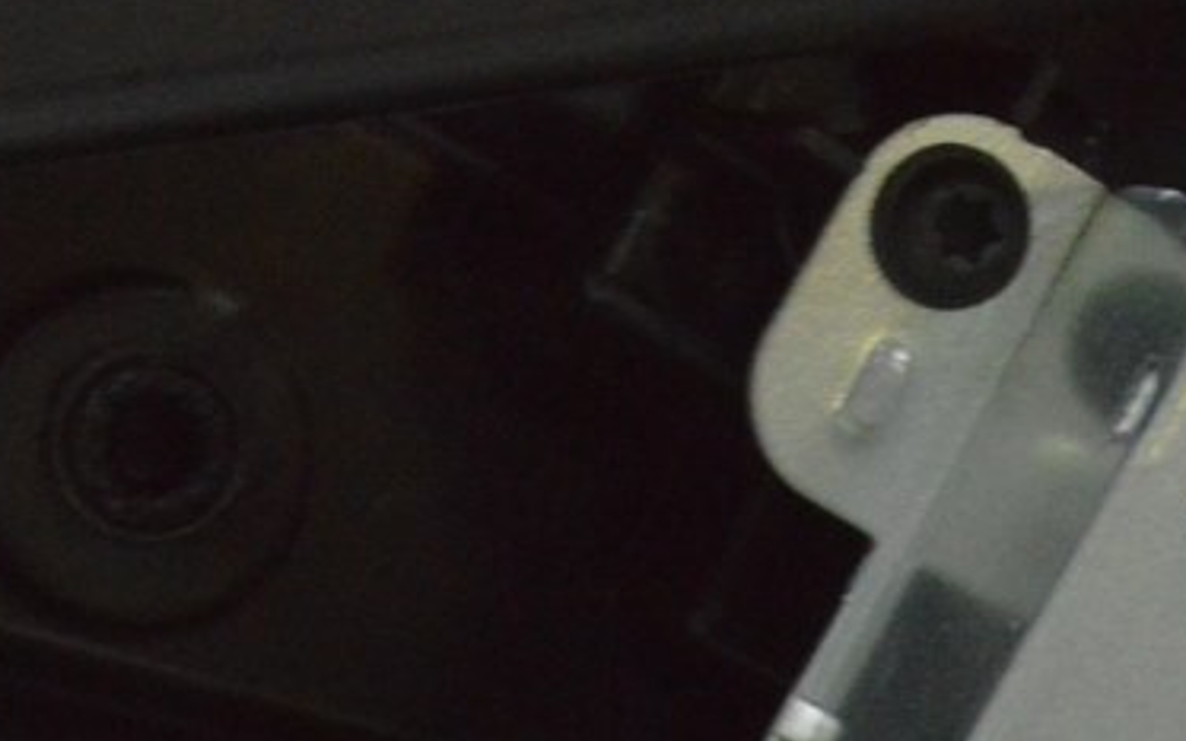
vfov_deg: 7.3
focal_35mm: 176
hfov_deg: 11.8
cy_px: 1064
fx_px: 5688
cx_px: 1027
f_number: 20
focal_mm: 42
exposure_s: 1/20
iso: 6400
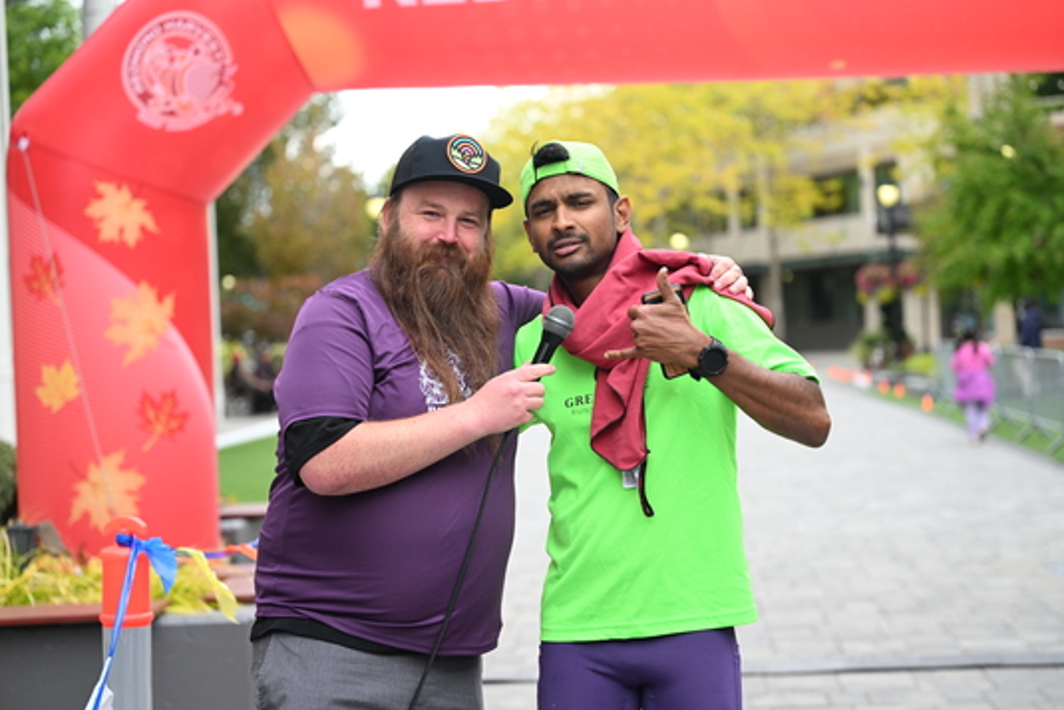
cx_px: 537
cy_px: 347
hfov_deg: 28.1
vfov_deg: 18.9
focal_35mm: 72
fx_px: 2128
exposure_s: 1/1600
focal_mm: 70
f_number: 2.8
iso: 640
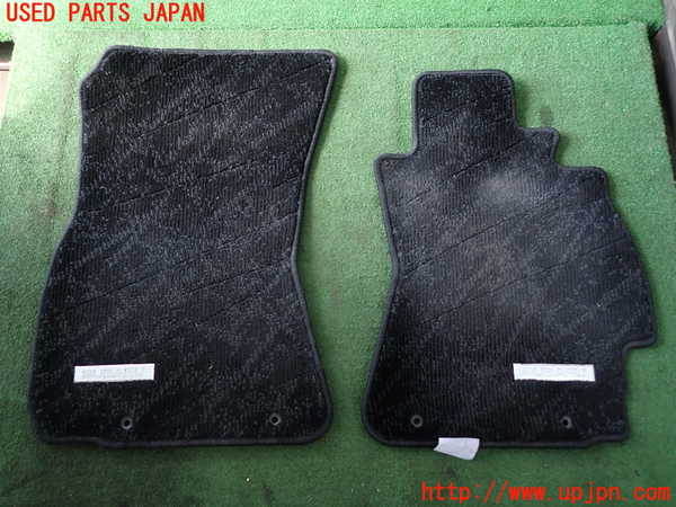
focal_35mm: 25
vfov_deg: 54.9
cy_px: 254
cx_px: 338
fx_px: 488
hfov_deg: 69.4
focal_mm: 4.5
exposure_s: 1/50
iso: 200
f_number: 2
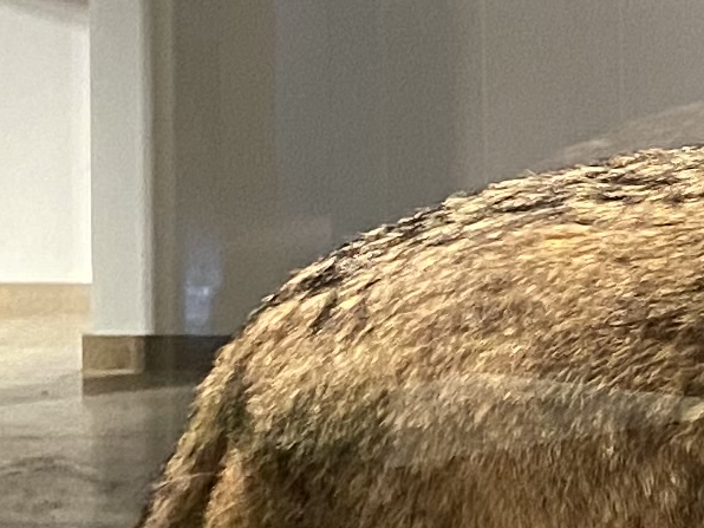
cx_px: 1175
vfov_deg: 8.4
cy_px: -40
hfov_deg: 10.7
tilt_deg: -0.7
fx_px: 3579
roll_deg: +0.5
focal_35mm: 176
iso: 400
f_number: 1.8
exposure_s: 1/50
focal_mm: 4.25
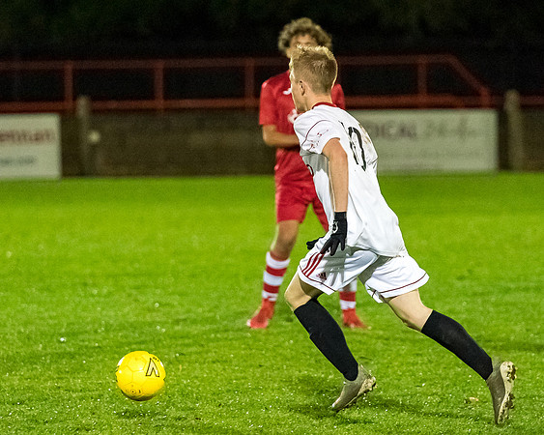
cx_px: 261
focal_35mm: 339
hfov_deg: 5.7
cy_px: 208
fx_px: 5451
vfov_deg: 4.6
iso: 6400
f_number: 2.8
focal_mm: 174
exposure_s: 1/1000
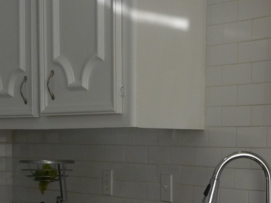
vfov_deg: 17.0
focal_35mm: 85
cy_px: 203
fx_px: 665
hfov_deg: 21.8
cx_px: 295
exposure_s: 1/50
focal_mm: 4.7
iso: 100
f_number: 3.3
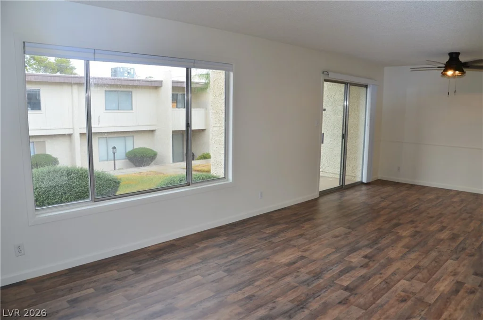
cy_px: 160
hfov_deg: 67.5
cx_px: 242
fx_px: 361
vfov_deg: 47.7
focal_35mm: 27
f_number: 9
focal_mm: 18
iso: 400
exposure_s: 1/40
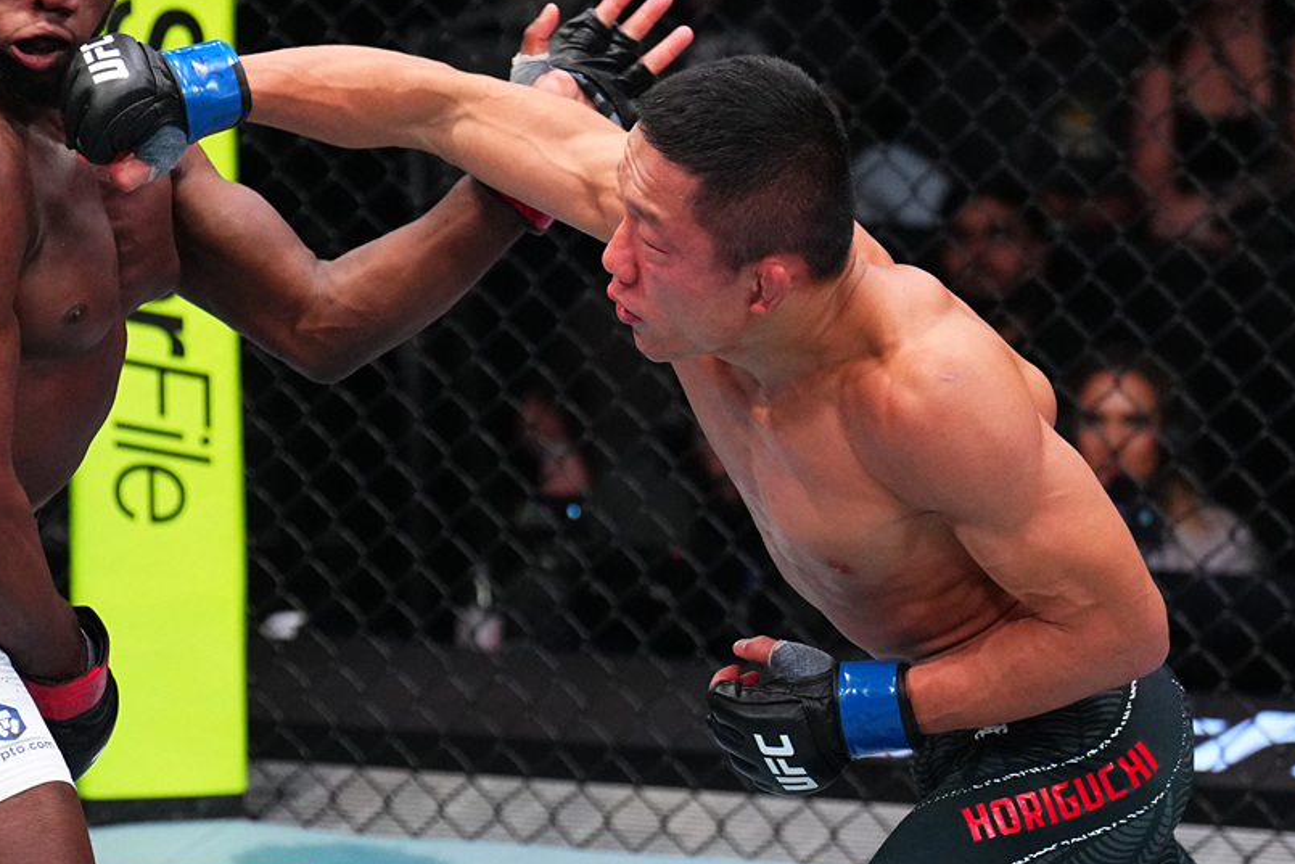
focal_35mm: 110
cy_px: 325
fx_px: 3957
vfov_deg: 12.4
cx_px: 508
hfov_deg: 18.6
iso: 5000
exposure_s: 1/1600
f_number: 2.8
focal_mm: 82
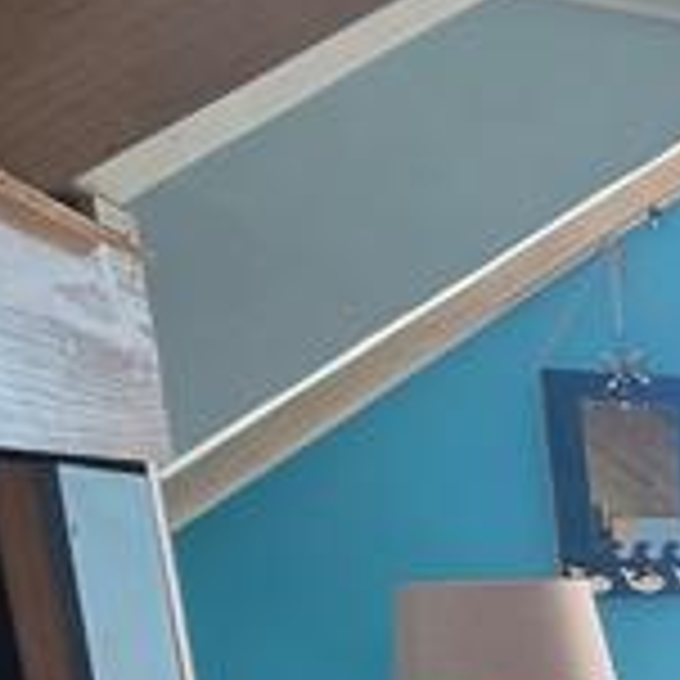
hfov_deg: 14.4
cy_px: 788
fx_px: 1356
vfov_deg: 25.6
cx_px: 1707
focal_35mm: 61
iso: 50
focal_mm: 2.2
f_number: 2.2
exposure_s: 1/132
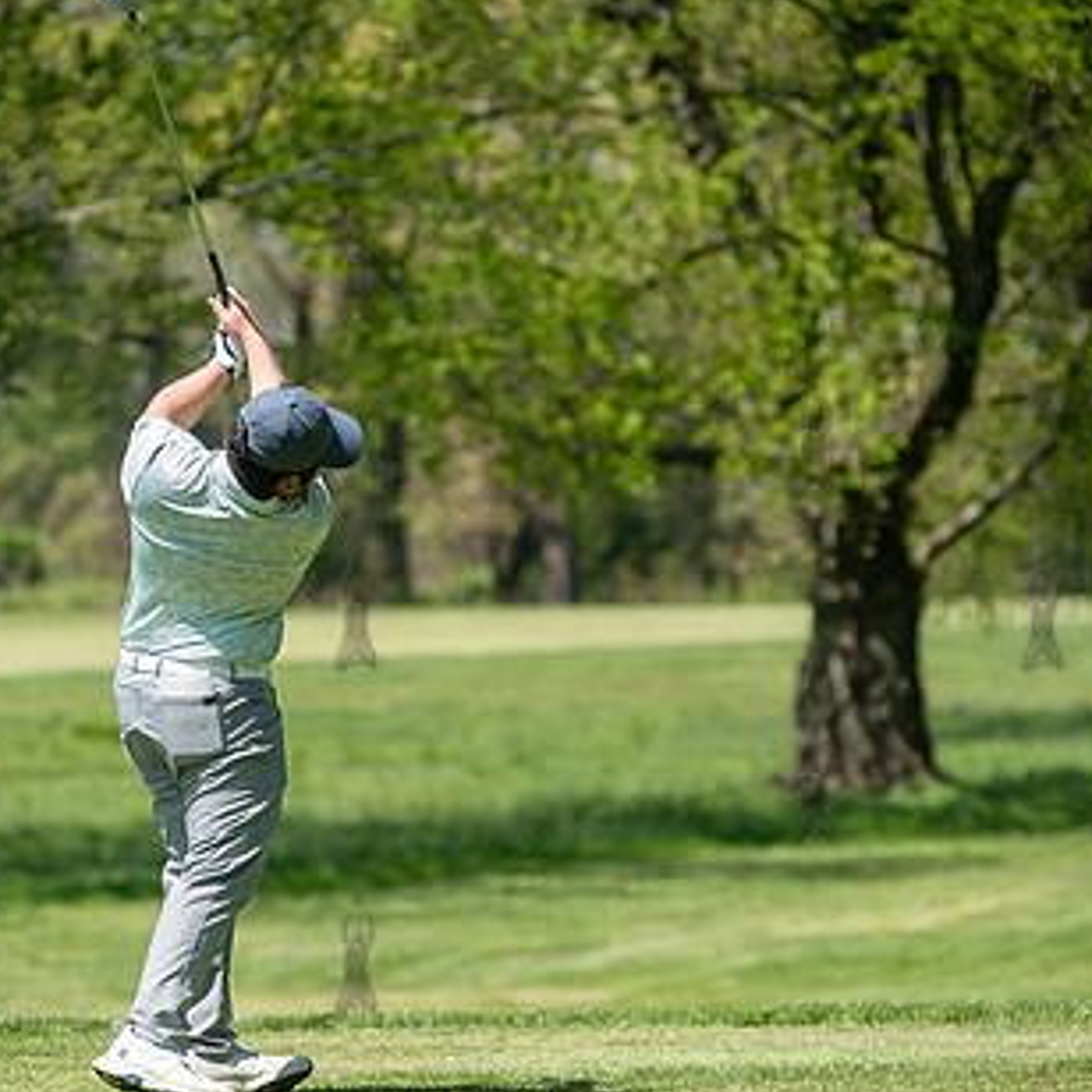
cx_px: 355
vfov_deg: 7.5
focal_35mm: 232
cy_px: 608
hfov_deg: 7.5
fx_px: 8280
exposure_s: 1/500
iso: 100
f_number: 3.5
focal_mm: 145
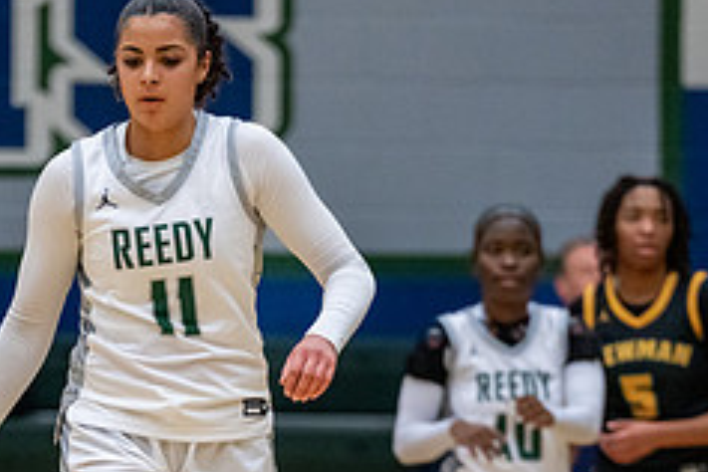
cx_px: 247
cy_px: 529
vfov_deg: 2.4
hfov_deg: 3.6
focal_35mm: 570
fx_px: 11209
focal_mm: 194
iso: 2500
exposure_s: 1/1000
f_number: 2.8
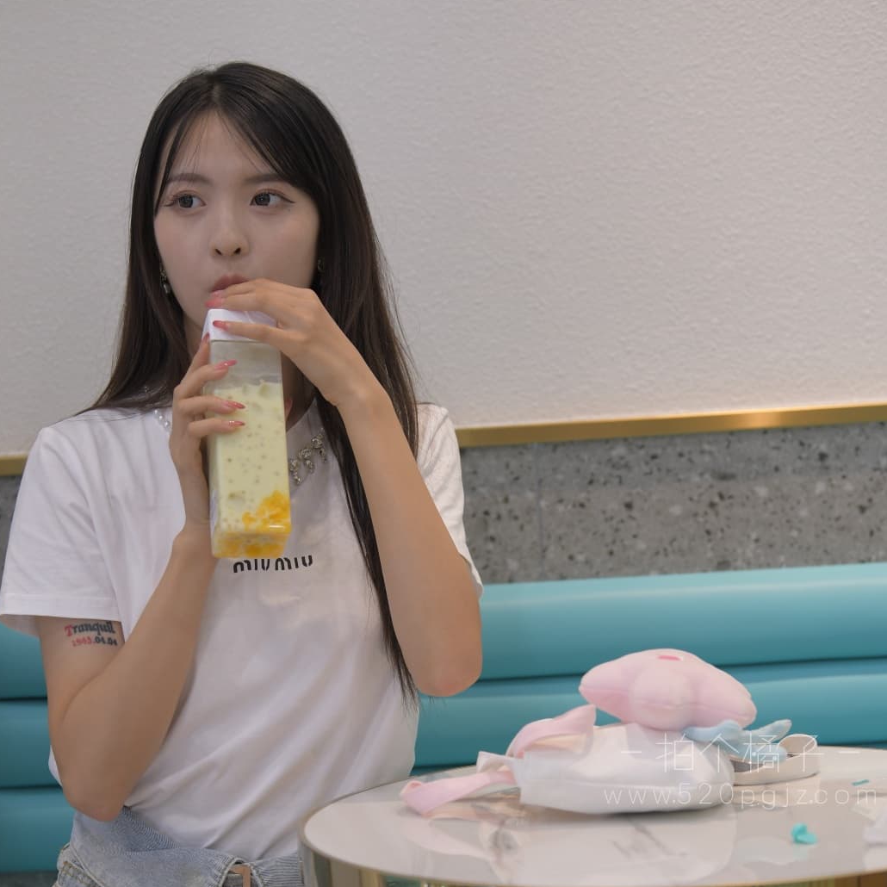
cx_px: 414
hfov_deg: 16.7
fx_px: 3015
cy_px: 728
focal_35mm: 104
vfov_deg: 16.6
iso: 720
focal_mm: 70
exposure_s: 1/160
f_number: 3.2
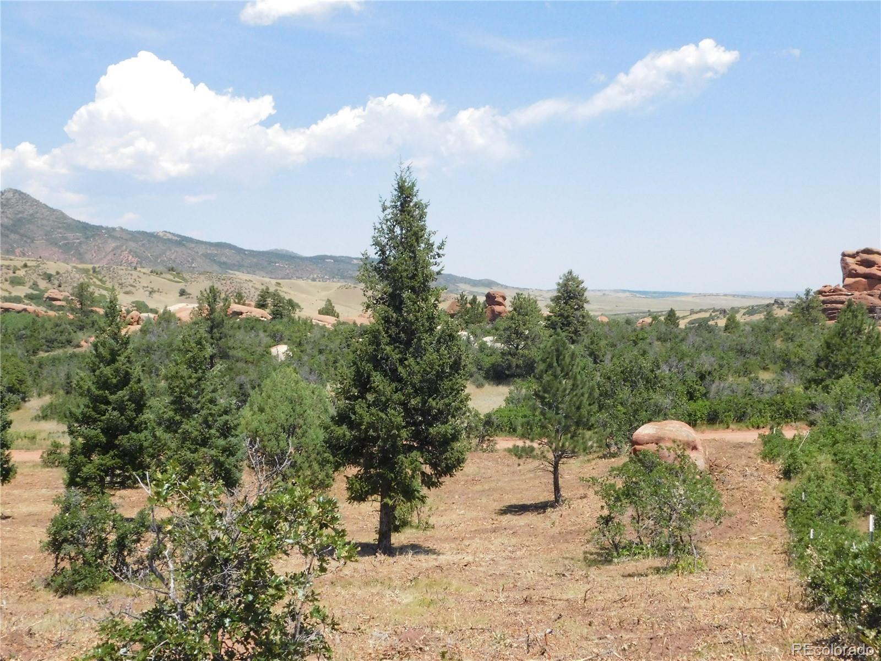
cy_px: 330
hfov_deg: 46.8
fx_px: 1018
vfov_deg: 36.0
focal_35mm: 40
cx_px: 440
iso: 800
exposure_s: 1/1500
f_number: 7.2
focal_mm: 7.1
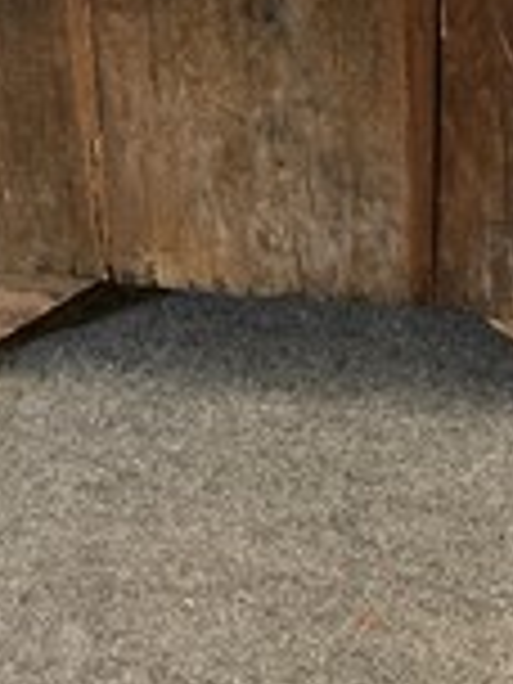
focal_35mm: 66
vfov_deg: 26.3
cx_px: 292
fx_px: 1304
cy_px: -126
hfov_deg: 22.2
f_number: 1.6
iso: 400
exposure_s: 1/33
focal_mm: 5.1
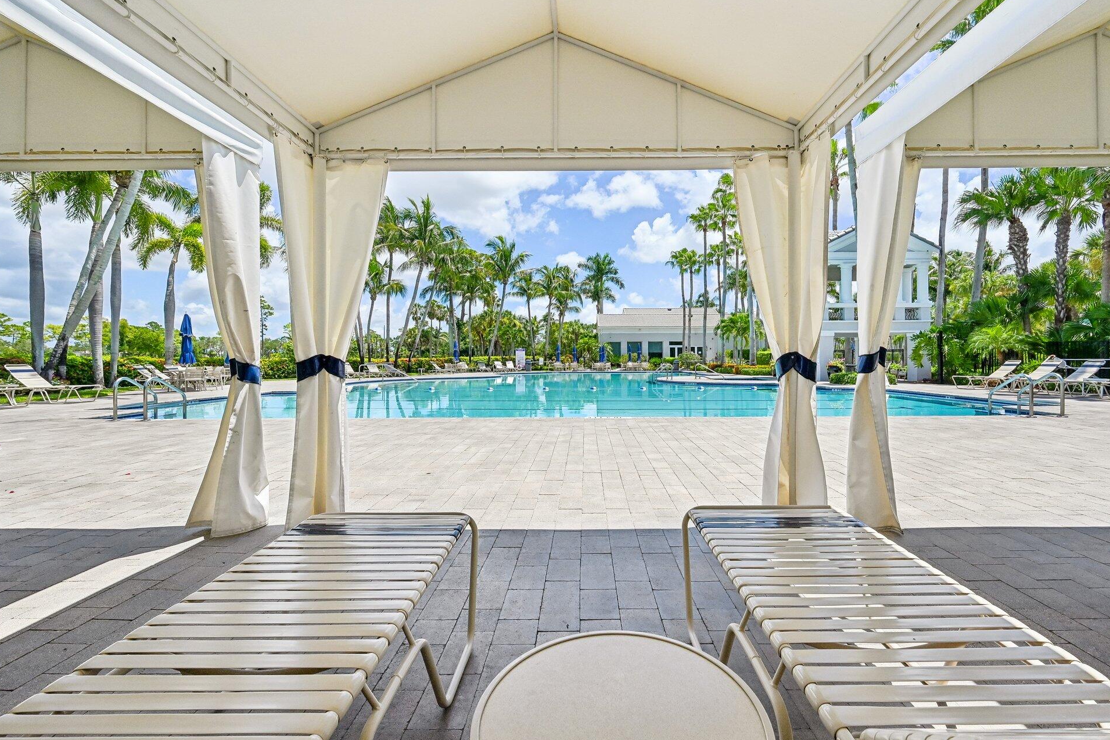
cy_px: 390
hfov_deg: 100.3
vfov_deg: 77.3
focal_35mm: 15
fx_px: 462
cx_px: 578
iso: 640
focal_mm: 14
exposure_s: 1/2500
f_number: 8
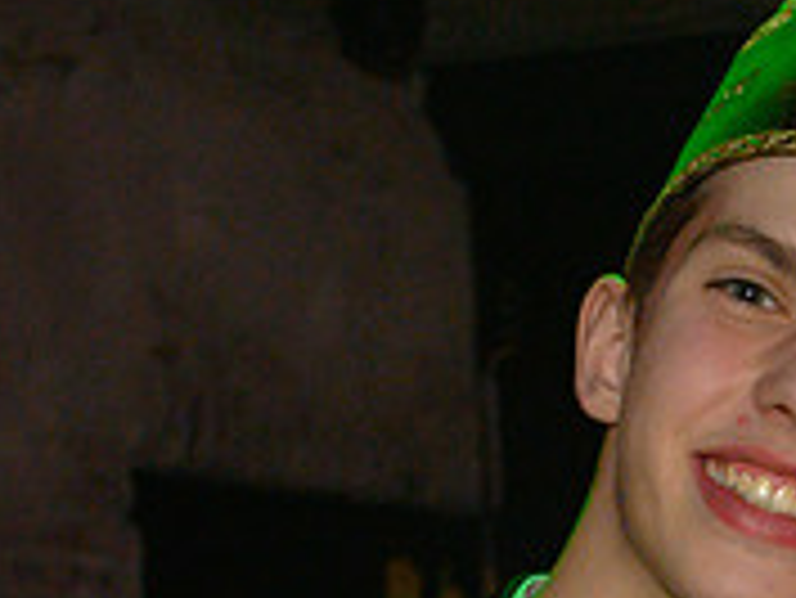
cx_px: 1376
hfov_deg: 10.2
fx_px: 4257
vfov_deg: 7.9
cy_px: 858
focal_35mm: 185
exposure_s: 1/160
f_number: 5
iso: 640
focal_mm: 34
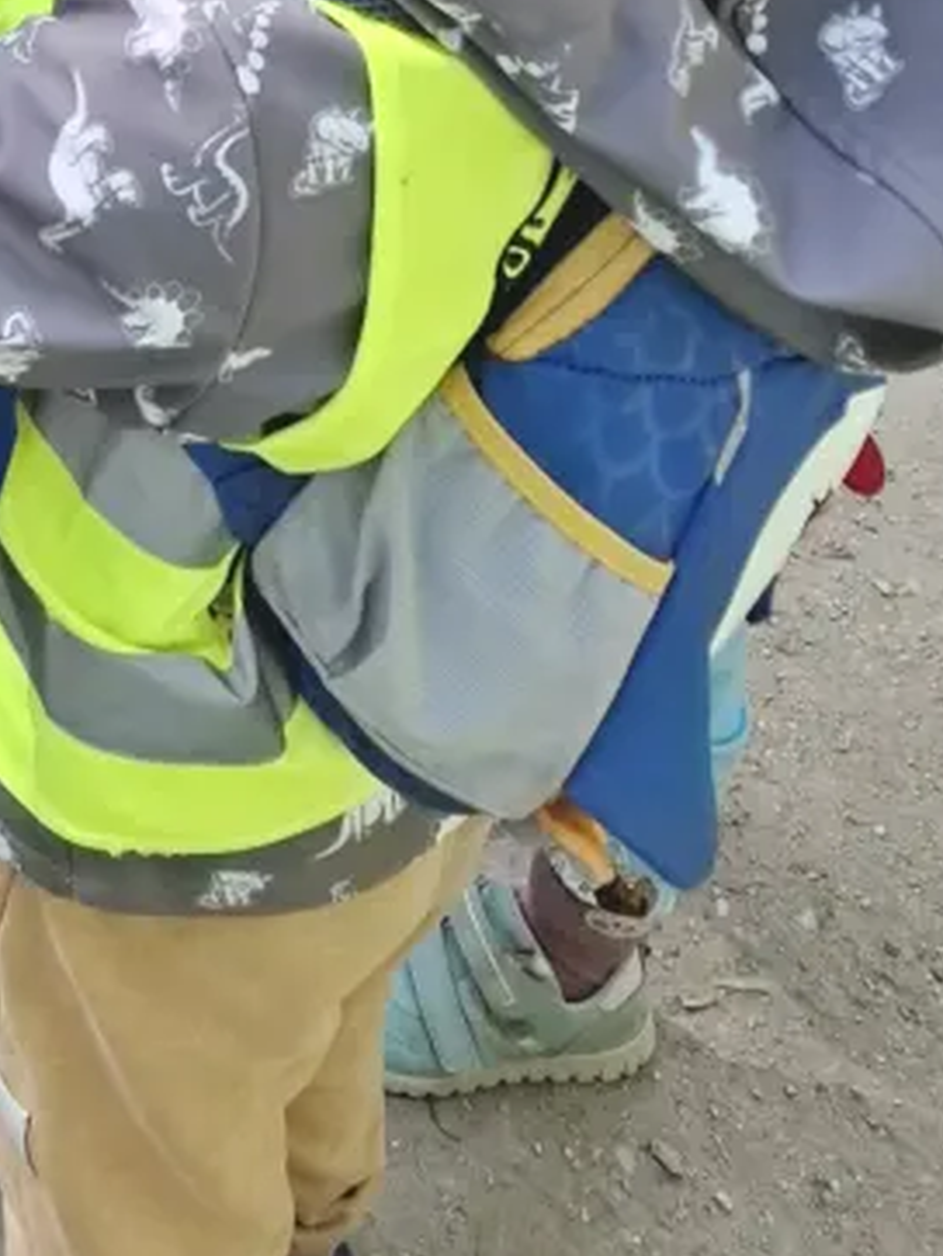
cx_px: -281
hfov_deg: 20.6
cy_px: -472
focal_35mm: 65
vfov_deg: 24.9
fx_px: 2358
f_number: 1.8
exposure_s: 1/228
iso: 50
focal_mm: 5.54
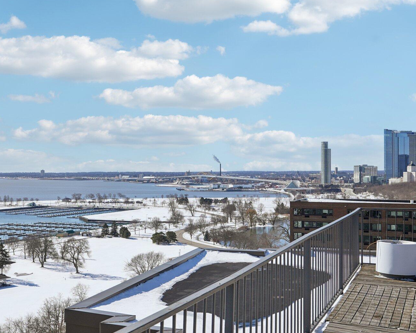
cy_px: 169
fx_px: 603
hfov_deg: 37.6
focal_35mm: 49
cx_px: 132
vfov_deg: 30.8
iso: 100
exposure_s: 1/800
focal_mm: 33
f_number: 8
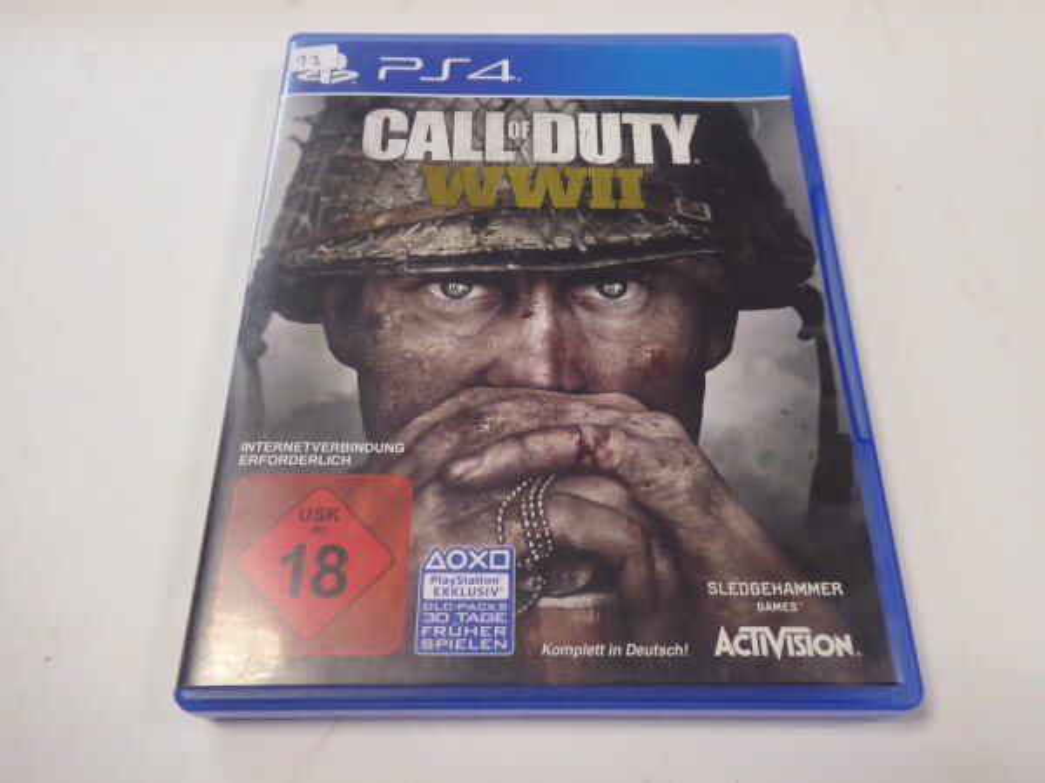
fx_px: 875
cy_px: 392
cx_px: 522
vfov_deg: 48.2
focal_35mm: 29
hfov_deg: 61.7
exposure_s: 1/60
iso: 400
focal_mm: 5
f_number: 3.5
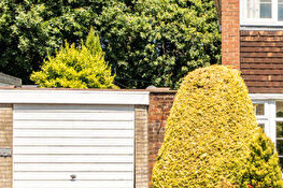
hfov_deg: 23.3
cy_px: 89
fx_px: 628
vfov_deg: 17.0
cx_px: 338
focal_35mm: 80
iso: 400
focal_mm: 20
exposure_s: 1/1250
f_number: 8
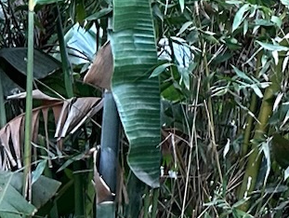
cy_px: -249
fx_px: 1429
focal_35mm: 171
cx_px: 427
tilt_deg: +22.7
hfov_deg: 11.1
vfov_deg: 8.2
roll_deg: -2.1
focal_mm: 5.7
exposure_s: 1/60
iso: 250
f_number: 1.5
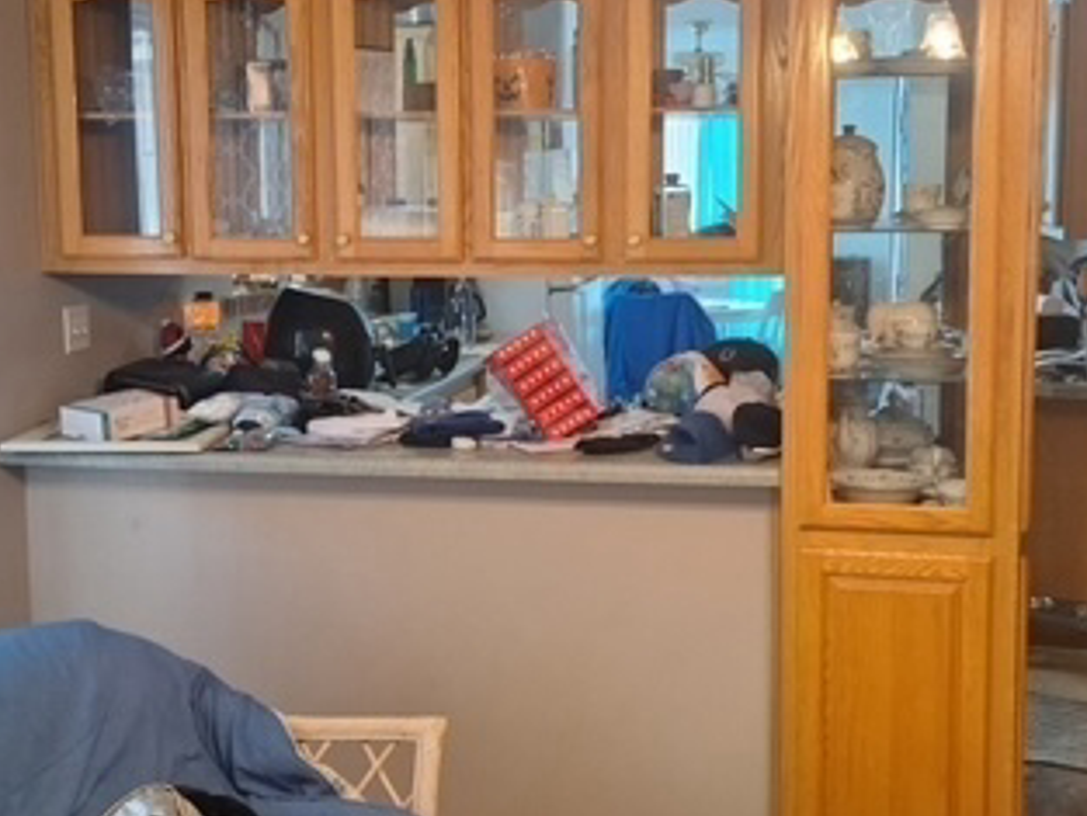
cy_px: 323
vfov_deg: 30.8
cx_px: 542
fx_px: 1476
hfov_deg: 40.4
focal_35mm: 47
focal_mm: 5.54
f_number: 1.8
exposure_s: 1/40
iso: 50
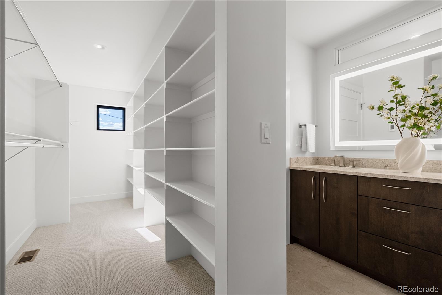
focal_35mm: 16
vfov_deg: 73.8
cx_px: 221
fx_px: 197
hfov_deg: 96.7
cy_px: 148
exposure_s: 1/4
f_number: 8
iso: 640
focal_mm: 16
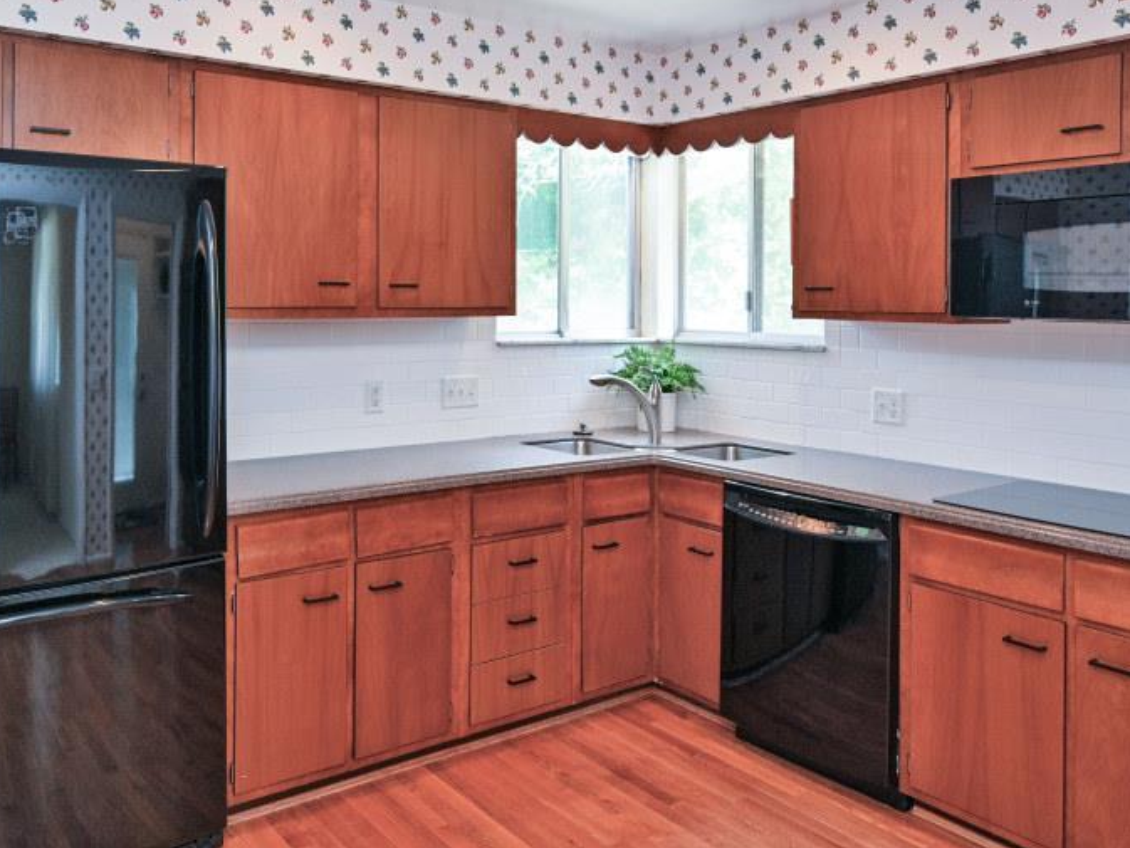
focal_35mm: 30
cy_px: 292
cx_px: 489
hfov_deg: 59.7
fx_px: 979
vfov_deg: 46.2
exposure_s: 1/60
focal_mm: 14
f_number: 4
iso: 250
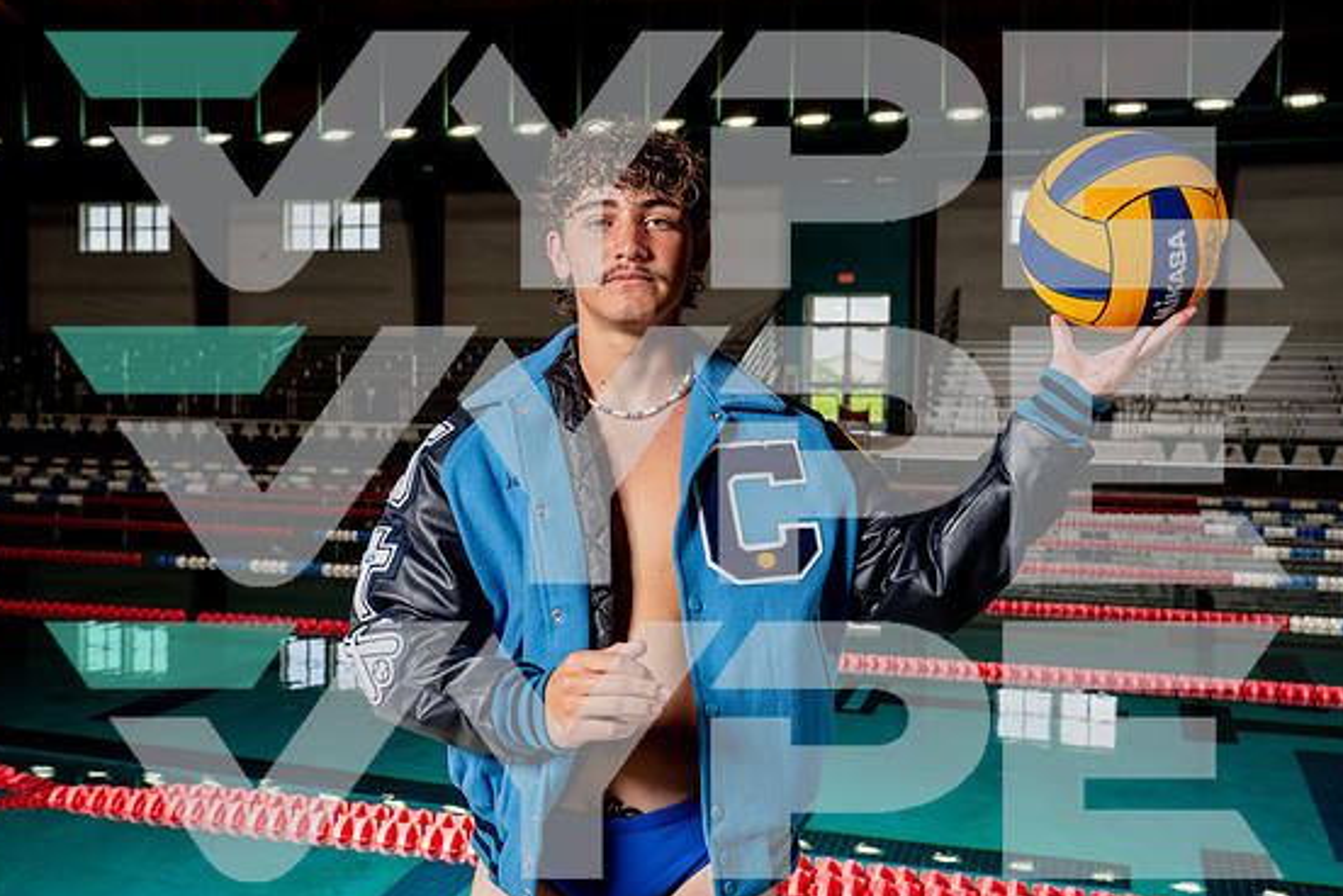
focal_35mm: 41
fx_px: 1529
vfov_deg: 32.6
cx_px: 672
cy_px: 457
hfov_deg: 47.4
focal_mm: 39
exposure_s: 1/250
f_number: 6.3
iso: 400
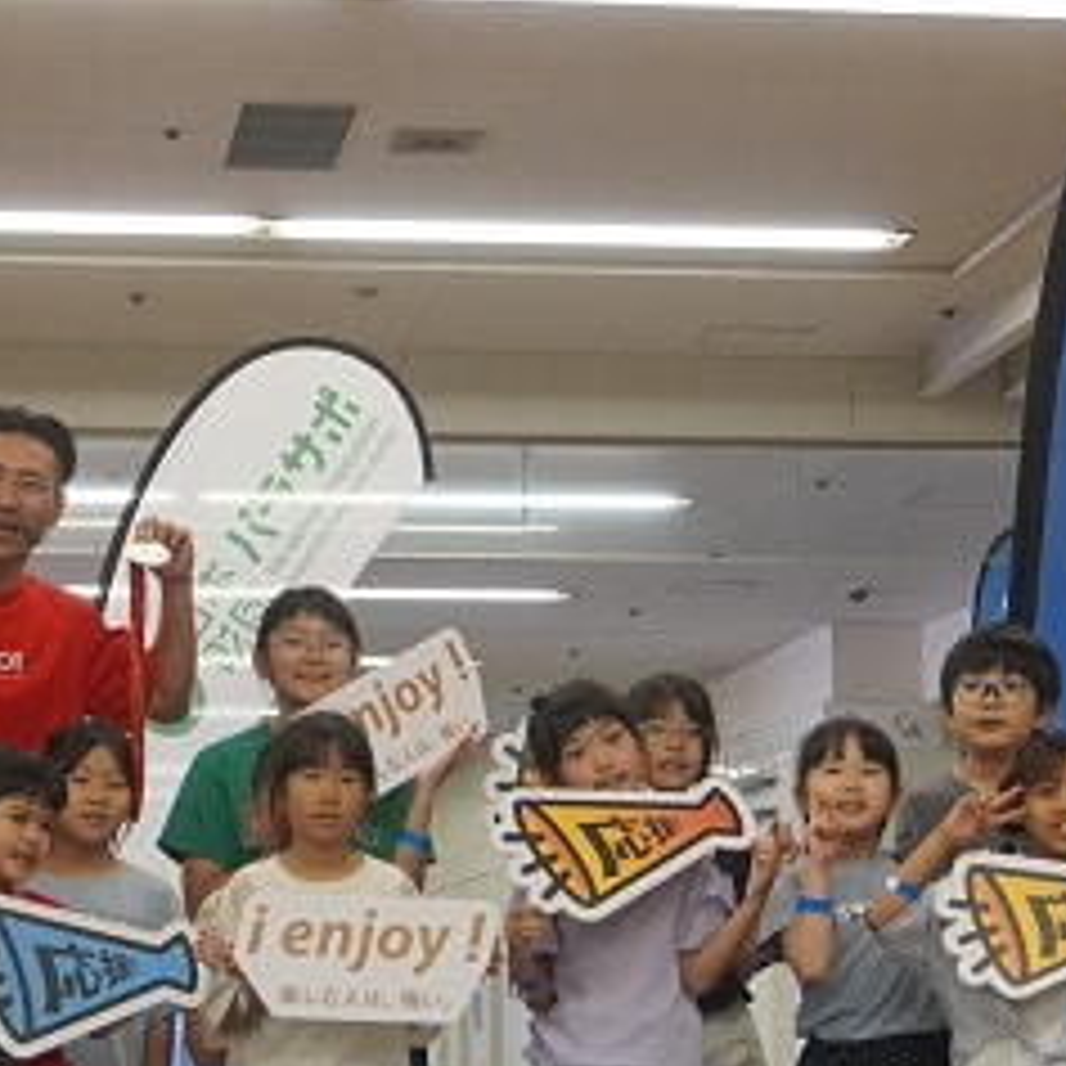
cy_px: 569
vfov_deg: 15.3
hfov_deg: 15.3
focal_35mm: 114
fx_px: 3972
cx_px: 522
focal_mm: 26
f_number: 4.5
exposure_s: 1/160
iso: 1000
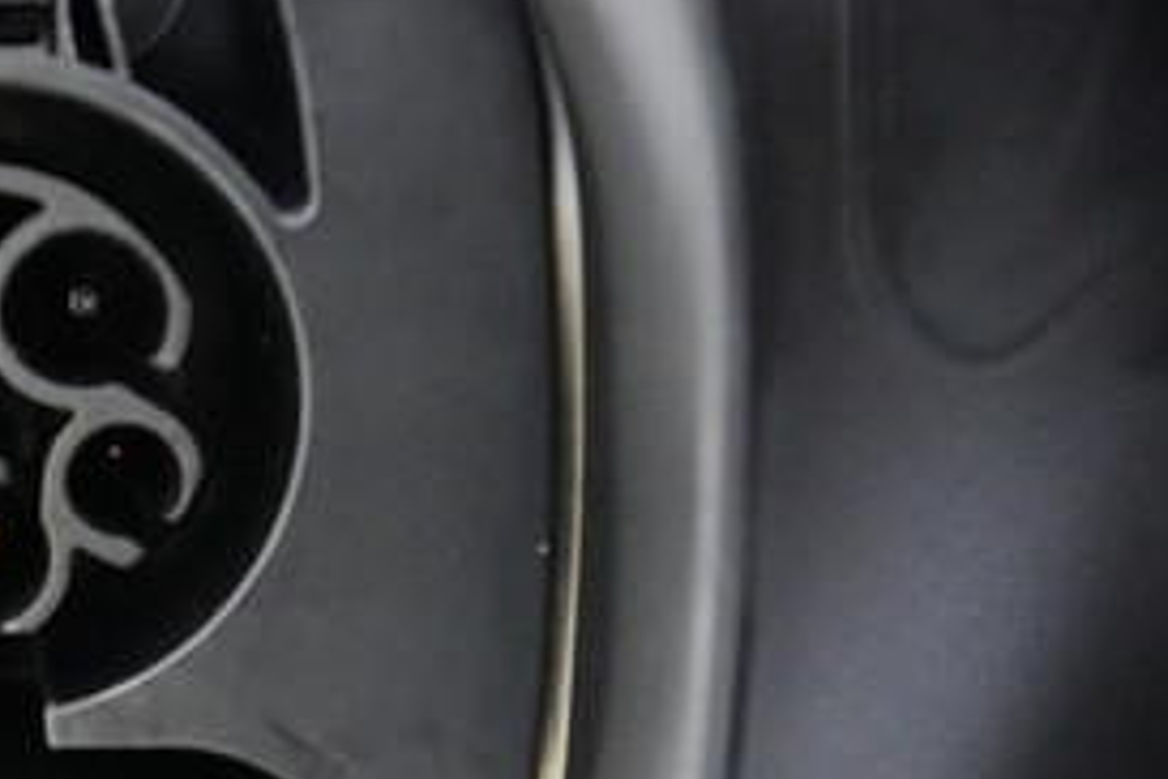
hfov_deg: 30.7
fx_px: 1979
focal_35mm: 61
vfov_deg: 22.2
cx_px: 21
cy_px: 501
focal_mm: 26
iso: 12800
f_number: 2.8
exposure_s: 1/40
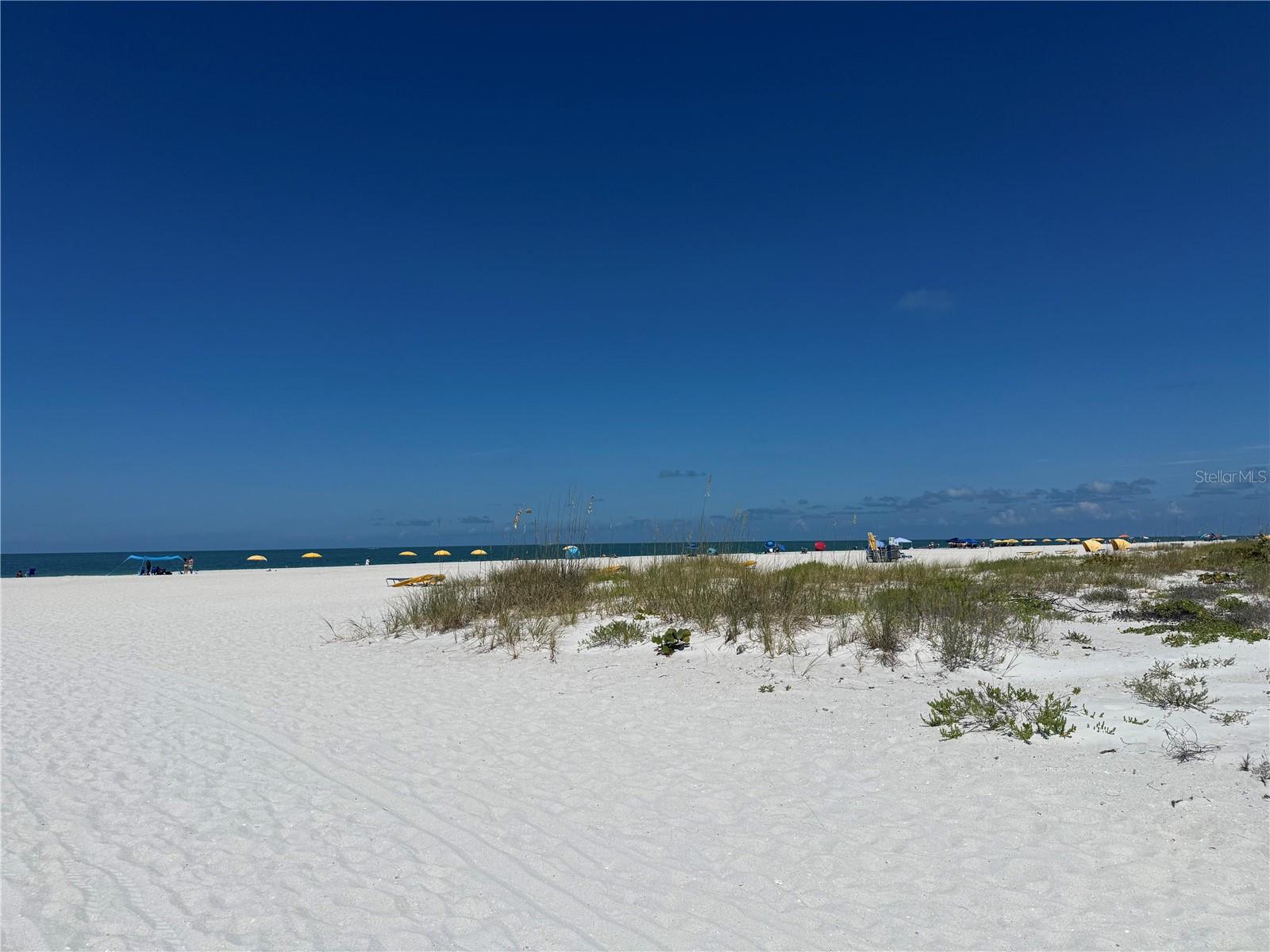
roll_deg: -0.1
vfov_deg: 56.8
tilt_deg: +3.8
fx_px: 881
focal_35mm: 24
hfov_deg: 71.6
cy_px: 476
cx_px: 635
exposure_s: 1/14286
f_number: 1.78
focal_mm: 6.76
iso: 64
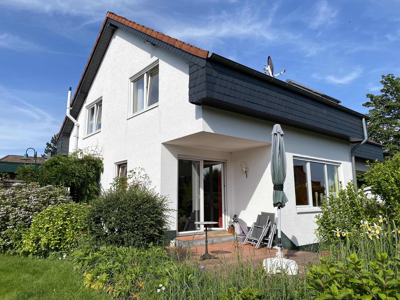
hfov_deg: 67.3
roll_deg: +0.4
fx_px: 300
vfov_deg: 53.1
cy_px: 150
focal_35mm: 26
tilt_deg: +8.7
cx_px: 200
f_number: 1.8
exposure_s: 1/4274
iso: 32
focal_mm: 4.25
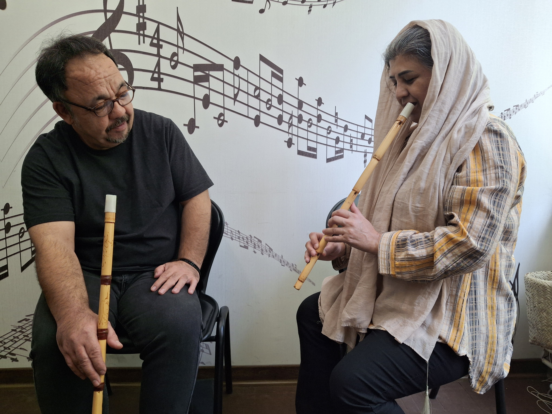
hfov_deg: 69.4
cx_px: 276
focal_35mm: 25
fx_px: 399
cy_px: 207
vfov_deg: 54.9
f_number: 1.8
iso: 80
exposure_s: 1/100
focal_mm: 4.69
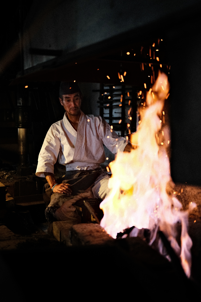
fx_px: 368
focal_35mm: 44
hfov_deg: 30.5
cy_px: 151
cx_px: 100
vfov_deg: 44.5
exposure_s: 1/125
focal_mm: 29
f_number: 1.8
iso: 2500
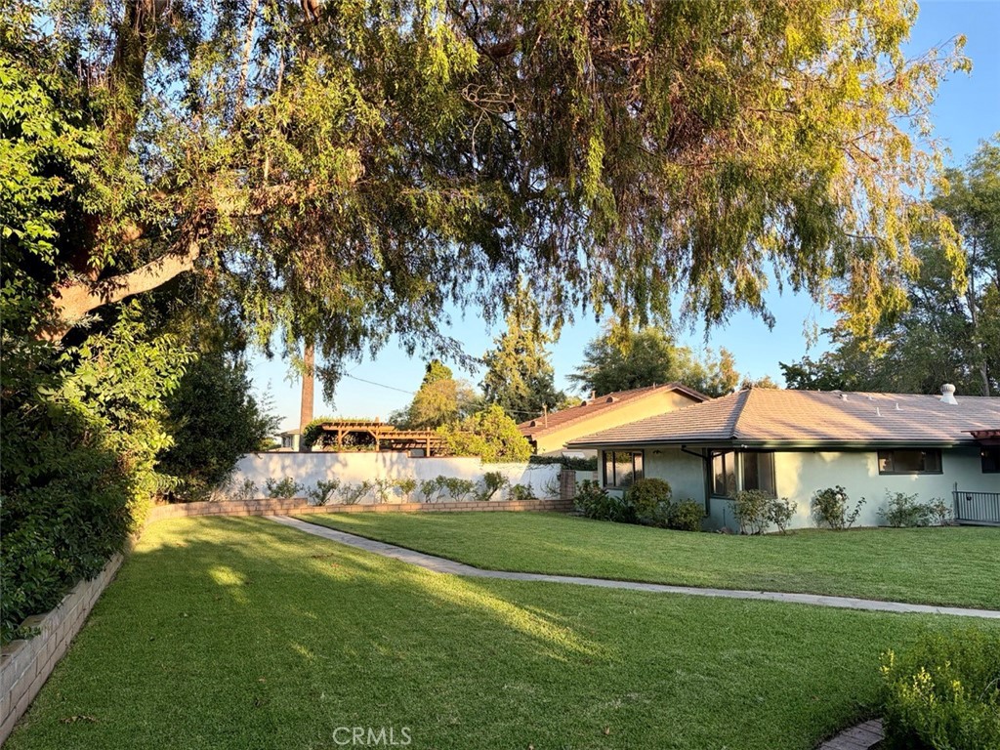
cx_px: 500
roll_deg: +0.6
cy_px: 375
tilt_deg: +7.0
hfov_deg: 67.3
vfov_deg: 53.1
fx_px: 751
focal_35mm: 26
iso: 64
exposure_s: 1/791
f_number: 1.6
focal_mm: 5.96
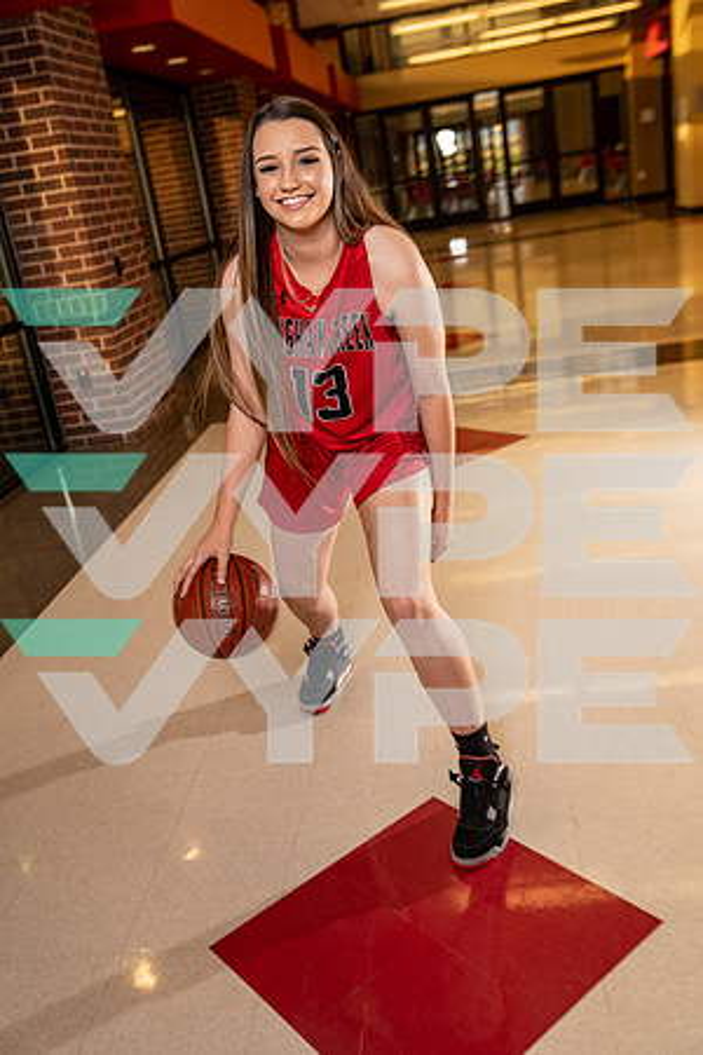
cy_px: 528
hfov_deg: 40.0
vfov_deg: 57.2
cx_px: 352
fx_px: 967
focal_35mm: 33
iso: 320
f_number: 3.2
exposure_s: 1/250
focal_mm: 33
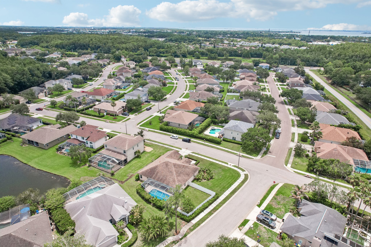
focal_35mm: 22
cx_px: 186
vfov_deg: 57.2
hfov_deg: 78.6
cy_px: 124
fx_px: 227
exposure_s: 1/1600
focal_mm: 8.4
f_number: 2.8
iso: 400
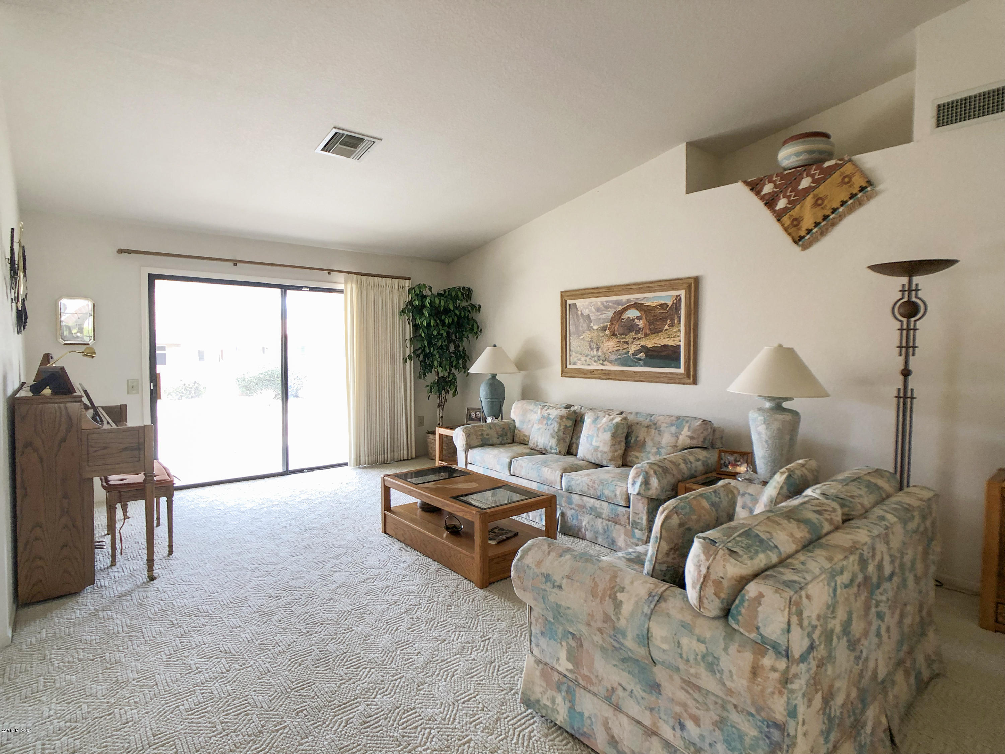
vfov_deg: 49.7
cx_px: 502
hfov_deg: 63.4
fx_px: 813
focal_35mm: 28
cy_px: 377
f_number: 1.8
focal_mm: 4
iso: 20
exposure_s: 1/30
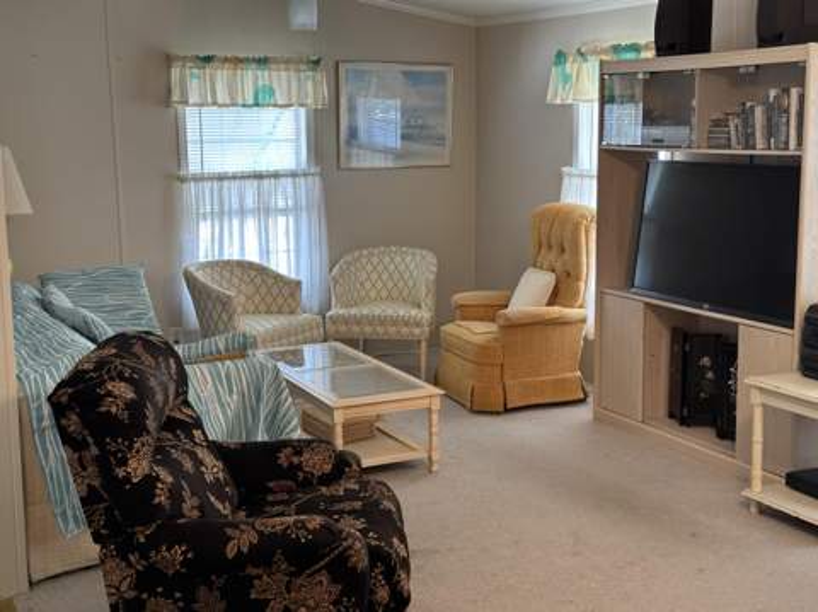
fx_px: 1133
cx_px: 409
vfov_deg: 30.2
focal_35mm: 48
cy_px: 306
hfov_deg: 39.7
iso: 200
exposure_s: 1/60
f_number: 1.78
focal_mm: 6.86
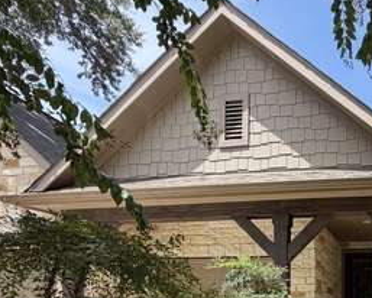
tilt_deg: +2.2
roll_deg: -0.6
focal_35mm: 34
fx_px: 375
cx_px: 365
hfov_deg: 45.3
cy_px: 314
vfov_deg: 37.5
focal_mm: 2.22
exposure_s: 1/502
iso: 50
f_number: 2.2
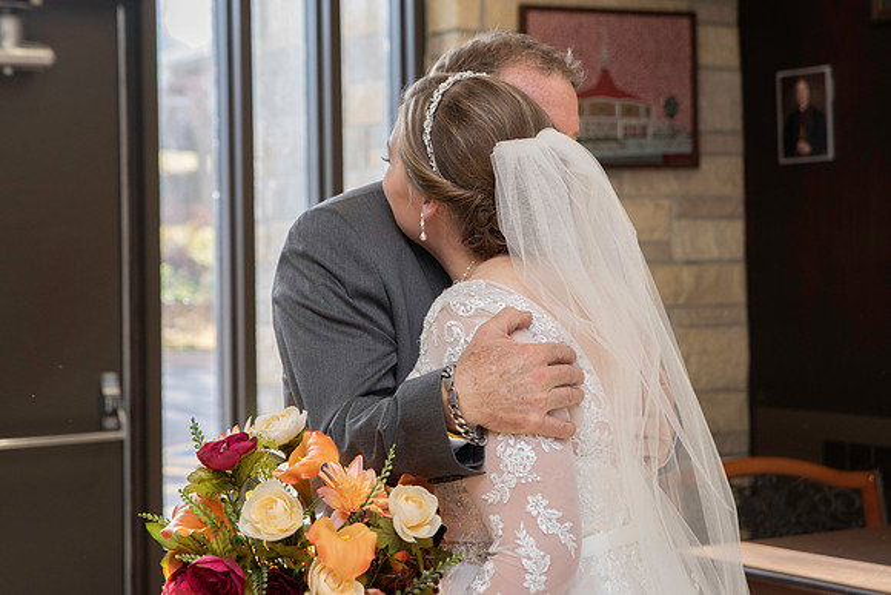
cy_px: 230
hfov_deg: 23.7
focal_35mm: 86
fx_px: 2123
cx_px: 446
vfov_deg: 15.9
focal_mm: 70
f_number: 4.5
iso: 640
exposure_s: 1/200
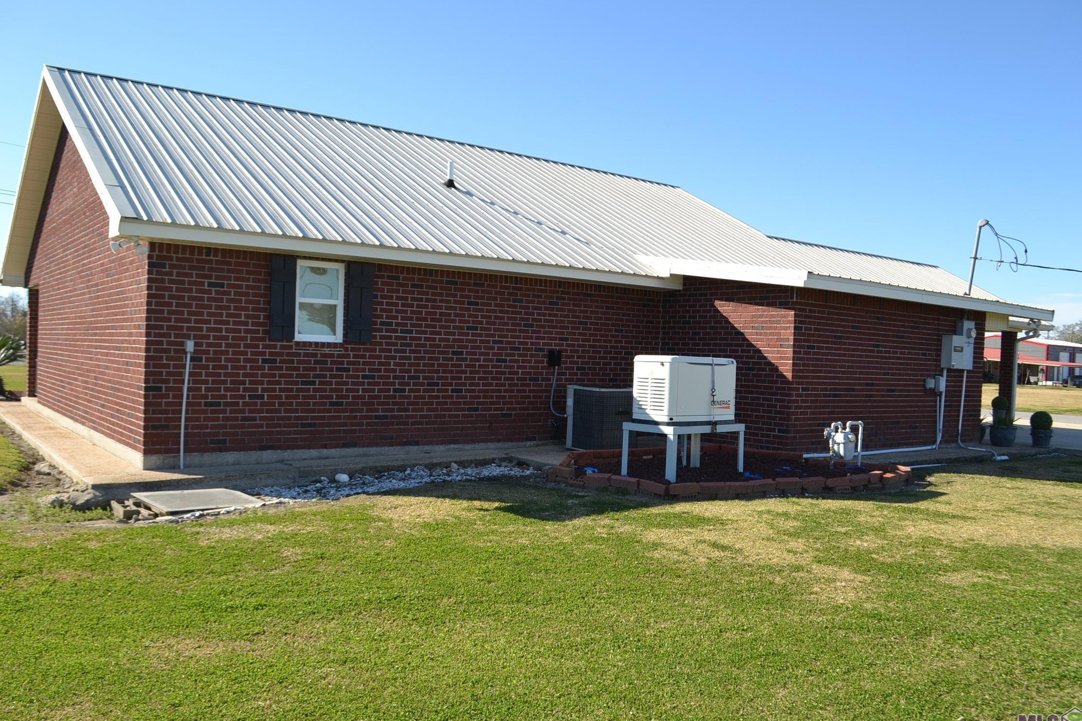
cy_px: 369
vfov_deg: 46.4
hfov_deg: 65.5
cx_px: 529
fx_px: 841
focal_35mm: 28
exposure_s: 1/200
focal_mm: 18
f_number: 7.1
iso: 100
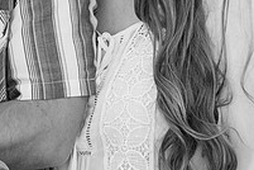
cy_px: -73
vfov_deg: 4.7
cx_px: -13
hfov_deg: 7.1
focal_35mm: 288
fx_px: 2032
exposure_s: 1/160
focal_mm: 100
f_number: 5
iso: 160
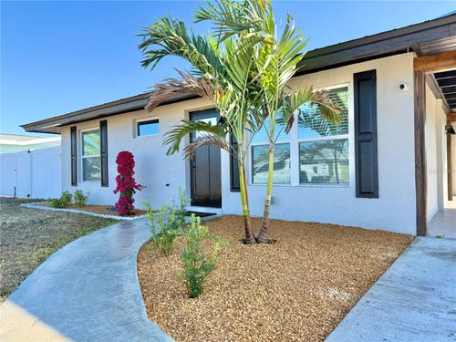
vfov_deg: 56.8
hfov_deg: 71.6
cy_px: 171
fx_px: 316
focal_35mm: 24
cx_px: 228
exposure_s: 1/1493
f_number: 1.78
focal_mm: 6.76
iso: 100
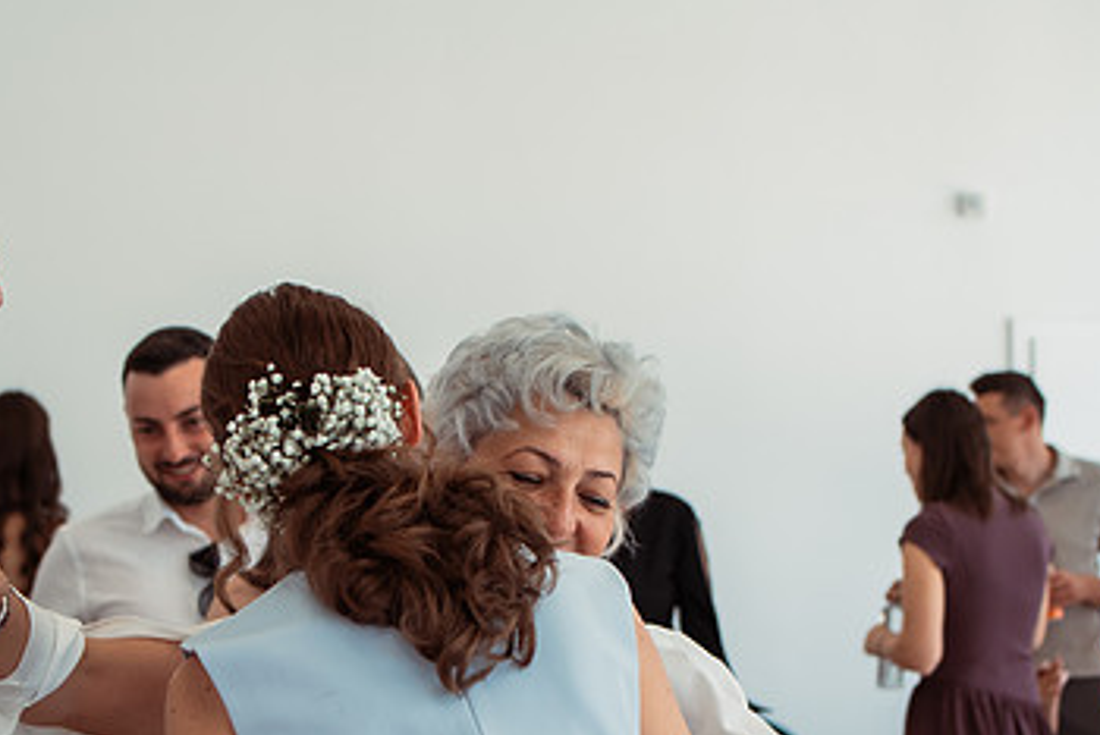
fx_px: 1774
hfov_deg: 34.4
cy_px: 592
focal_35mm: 58
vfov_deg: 23.1
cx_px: 497
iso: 400
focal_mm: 35
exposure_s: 1/400
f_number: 3.2
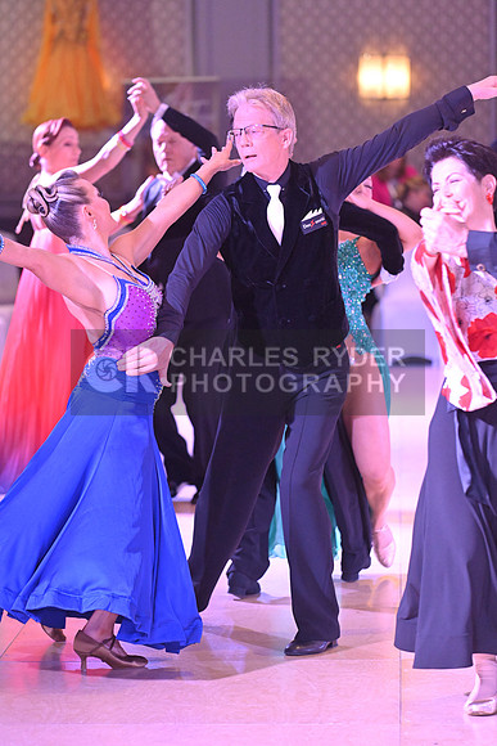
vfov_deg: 12.1
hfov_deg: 8.1
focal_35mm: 170
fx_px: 3518
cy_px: 373
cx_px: 248
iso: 5000
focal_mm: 170
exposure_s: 1/320
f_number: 4.5
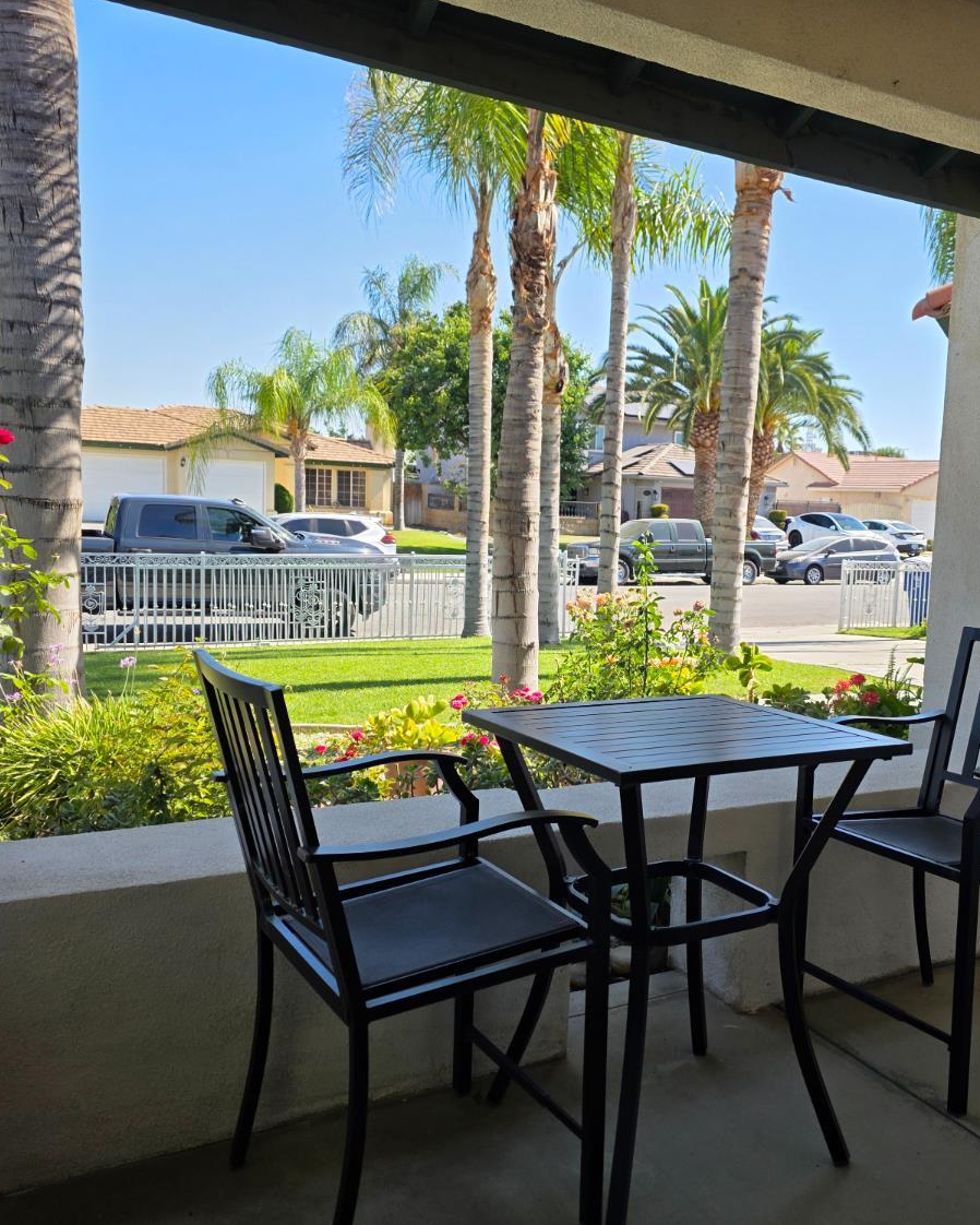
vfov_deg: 58.8
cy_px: 612
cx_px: 653
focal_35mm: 30
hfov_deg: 47.7
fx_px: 1087
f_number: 1.7
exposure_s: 1/2905
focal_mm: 6.3
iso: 80
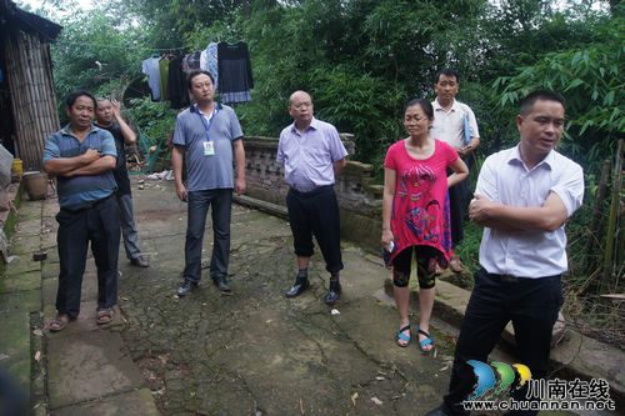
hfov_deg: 67.4
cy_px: 208
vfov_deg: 47.9
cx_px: 312
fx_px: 469
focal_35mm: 27
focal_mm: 18
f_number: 5.6
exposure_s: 1/50
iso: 200
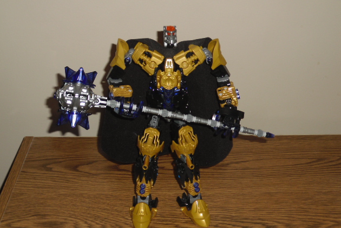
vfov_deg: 24.2
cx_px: 169
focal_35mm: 56
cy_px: 114
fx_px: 530
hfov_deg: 35.6
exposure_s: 1/60
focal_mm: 9.4
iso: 200
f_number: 3.8
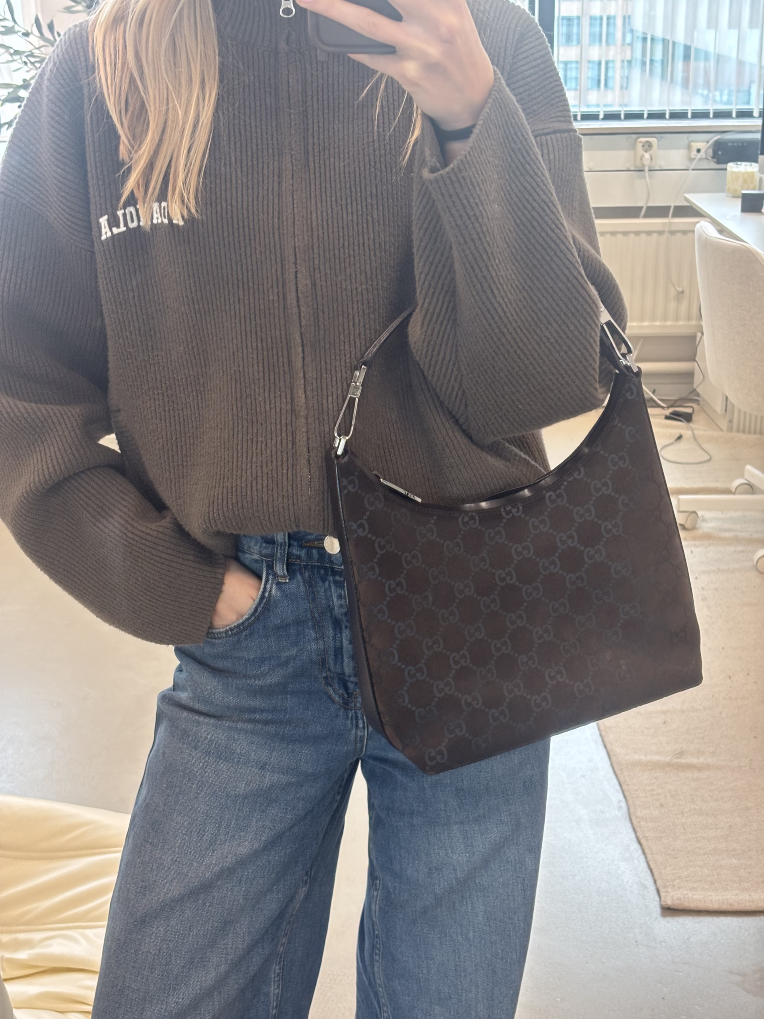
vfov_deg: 36.8
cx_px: 382
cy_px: 510
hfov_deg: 28.0
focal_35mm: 52
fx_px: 1530
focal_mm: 5.96
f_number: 1.6
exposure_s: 1/50
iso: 100
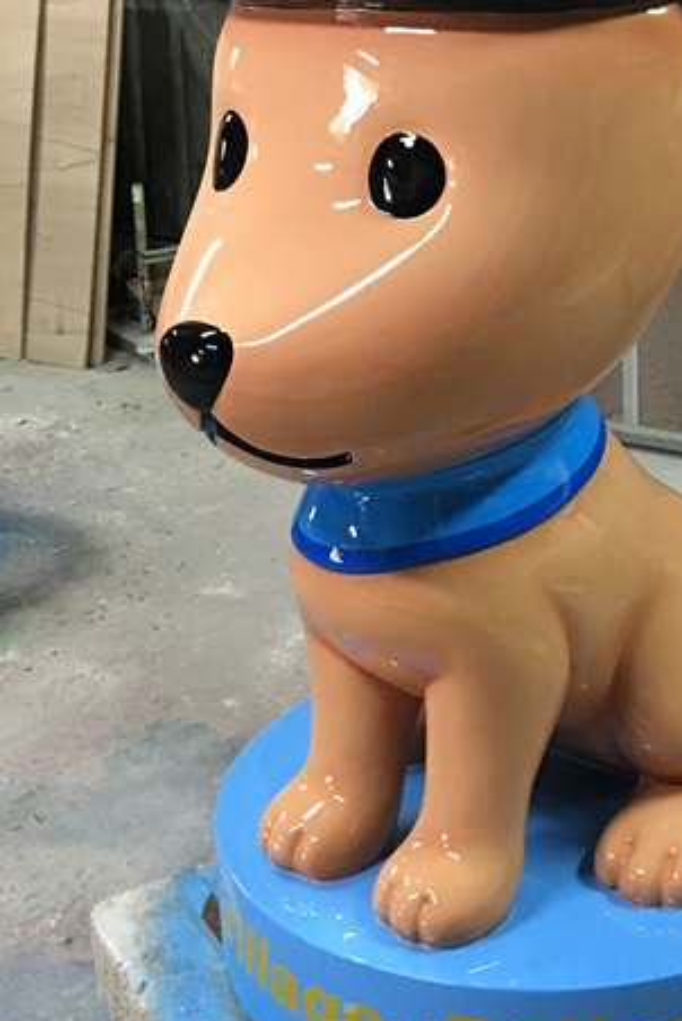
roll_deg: +1.1
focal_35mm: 60
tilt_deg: -11.2
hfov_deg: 22.4
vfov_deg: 32.6
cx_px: 527
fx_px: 1702
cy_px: 219
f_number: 2.2
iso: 100
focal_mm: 4.15
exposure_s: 1/8
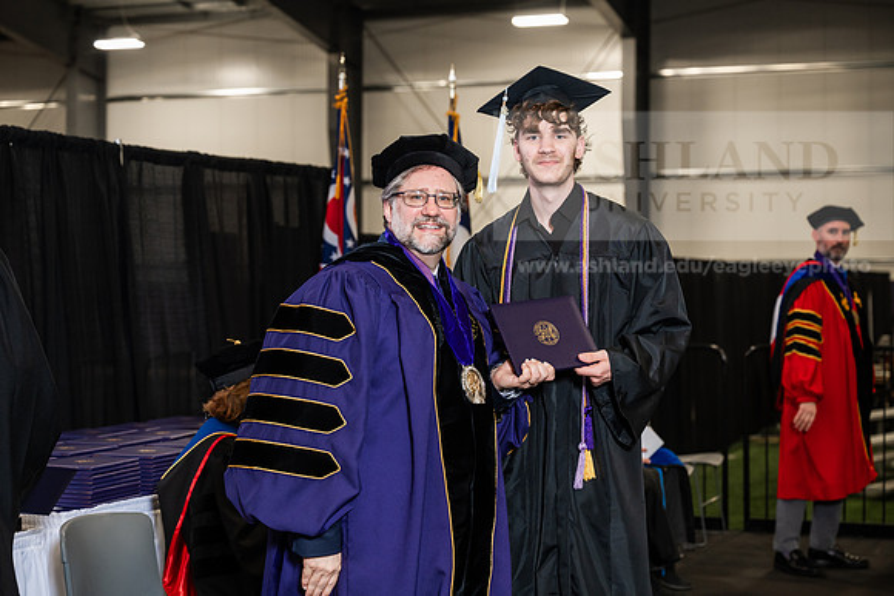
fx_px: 1739
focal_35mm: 70
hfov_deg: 28.8
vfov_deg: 19.5
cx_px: 447
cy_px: 298
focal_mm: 70
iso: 1250
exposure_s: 1/200
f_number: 4
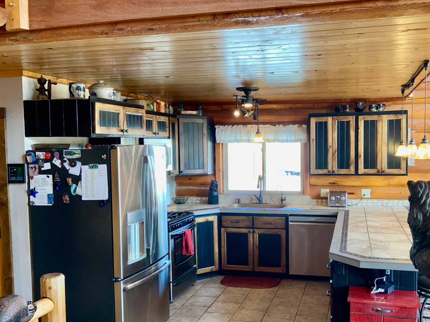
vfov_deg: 38.7
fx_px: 460
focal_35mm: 37
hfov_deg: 49.8
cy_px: 172
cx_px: 256
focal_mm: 3
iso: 80
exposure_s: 1/60
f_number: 1.8
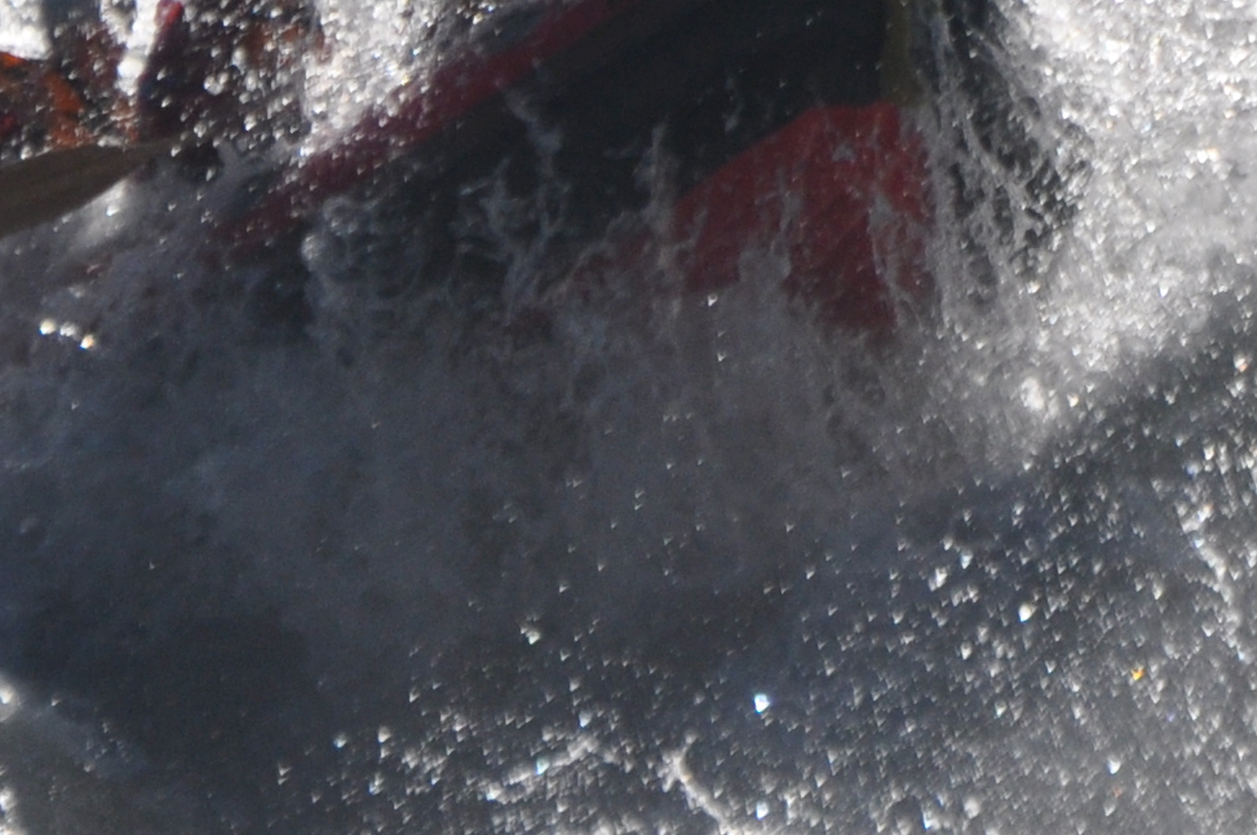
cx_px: 1079
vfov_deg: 0.7
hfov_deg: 1.0
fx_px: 69147
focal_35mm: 1983
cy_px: -154
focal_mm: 300
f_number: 5.6
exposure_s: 1/1250
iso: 400
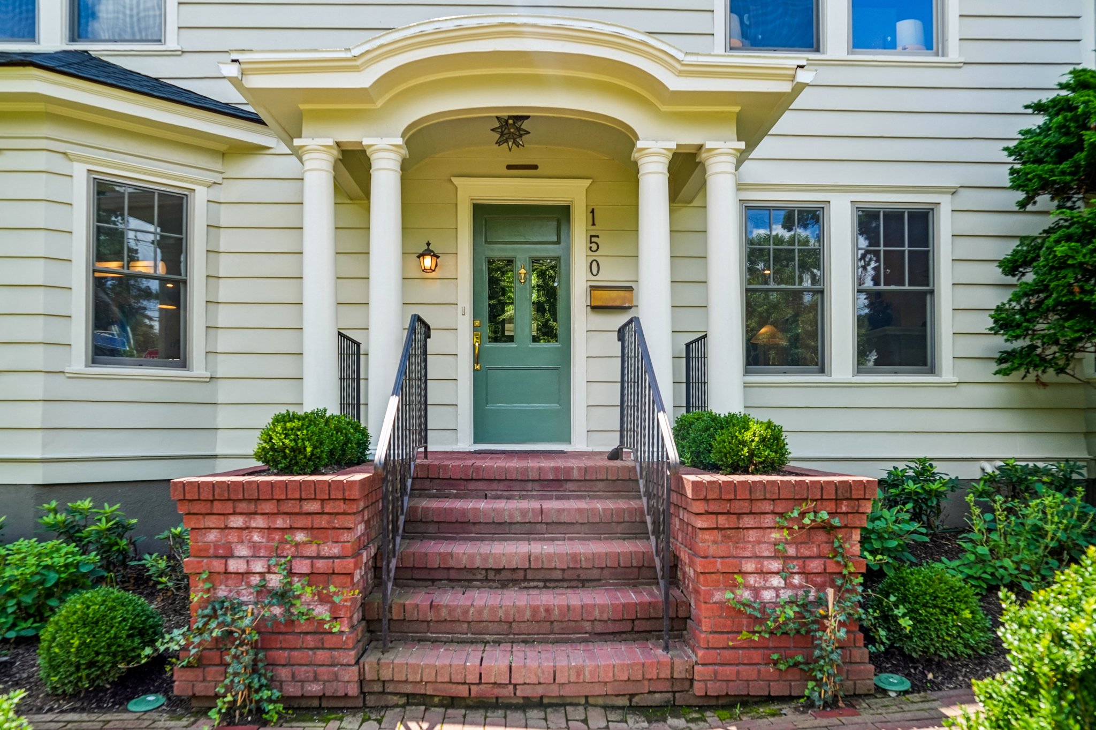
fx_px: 731
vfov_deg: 53.1
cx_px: 548
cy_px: 365
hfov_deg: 73.7
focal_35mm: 24
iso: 400
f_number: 8
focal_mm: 24
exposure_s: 1/160
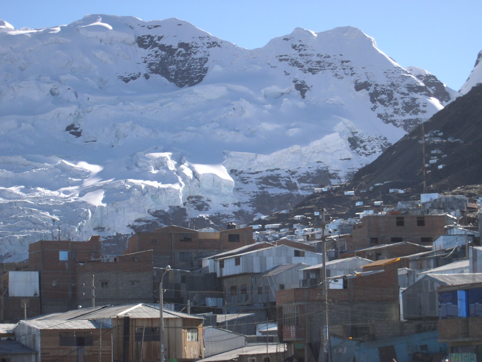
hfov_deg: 17.3
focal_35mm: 114
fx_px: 1587
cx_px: 241
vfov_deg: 13.0
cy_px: 181
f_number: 4.9
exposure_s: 1/363
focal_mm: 24
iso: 100
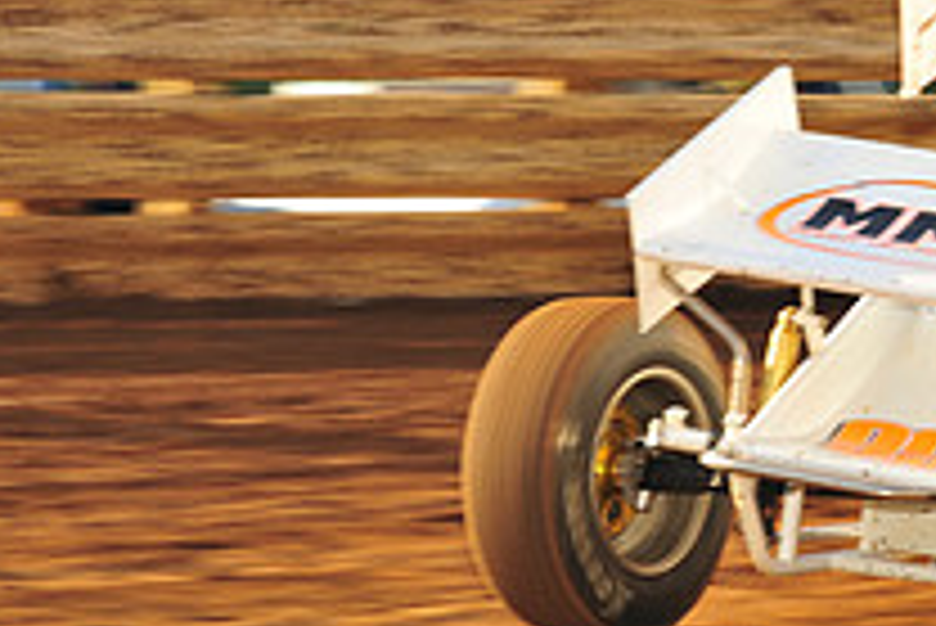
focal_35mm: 334
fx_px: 8690
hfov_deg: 6.1
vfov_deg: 4.1
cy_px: 86
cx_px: 1246
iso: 500
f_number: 9
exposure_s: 1/320
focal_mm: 120
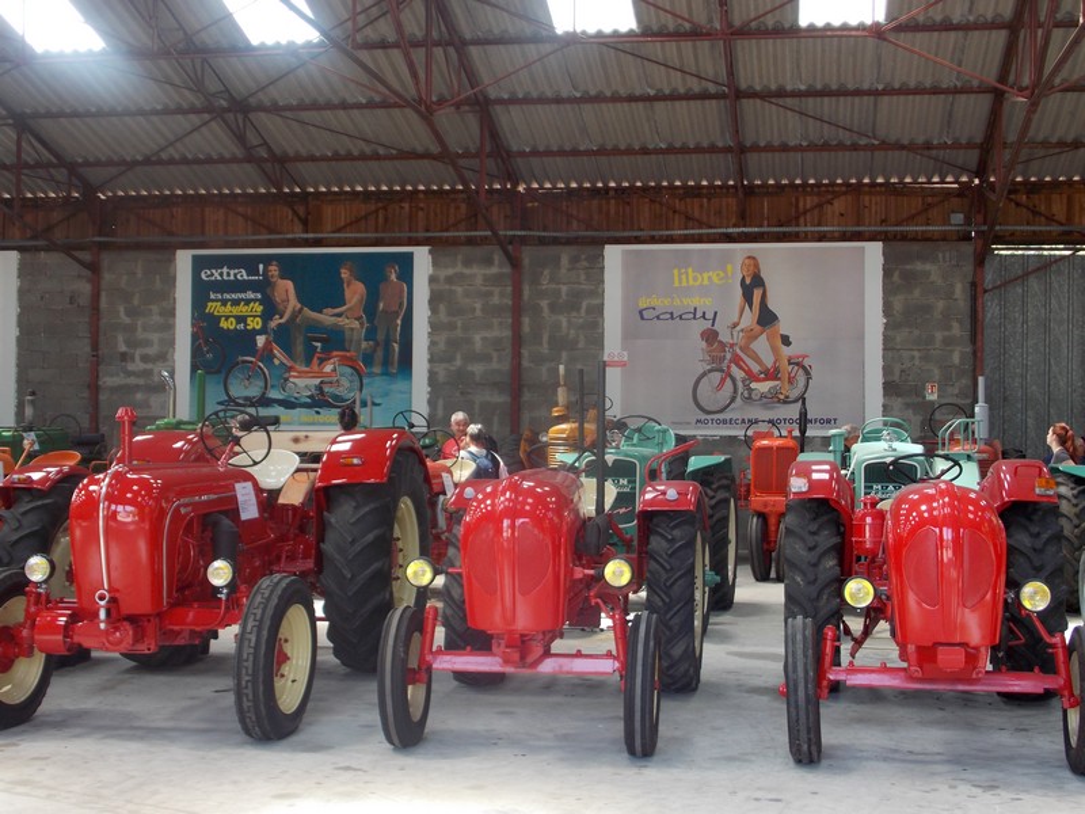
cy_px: 407
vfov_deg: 31.5
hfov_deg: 41.2
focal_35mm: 46
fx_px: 1442
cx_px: 542
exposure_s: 1/30
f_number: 3.7
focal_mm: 8.1
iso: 80
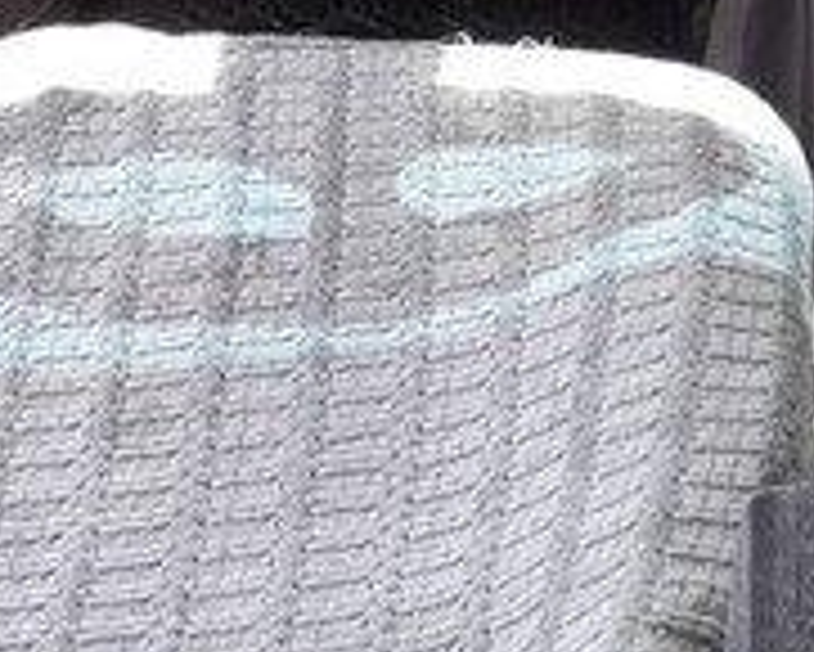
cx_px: 801
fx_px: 2314
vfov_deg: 15.3
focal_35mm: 96
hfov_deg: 19.4
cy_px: -187
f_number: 1.9
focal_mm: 3.6
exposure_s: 1/159
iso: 40
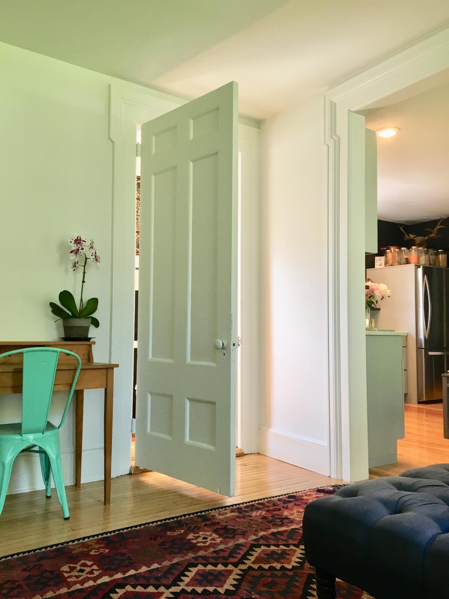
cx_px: 224
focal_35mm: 29
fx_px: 502
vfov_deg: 61.7
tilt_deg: +3.9
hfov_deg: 48.2
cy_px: 300
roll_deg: -0.7
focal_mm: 4.15
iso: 32
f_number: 2.2
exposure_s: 1/30
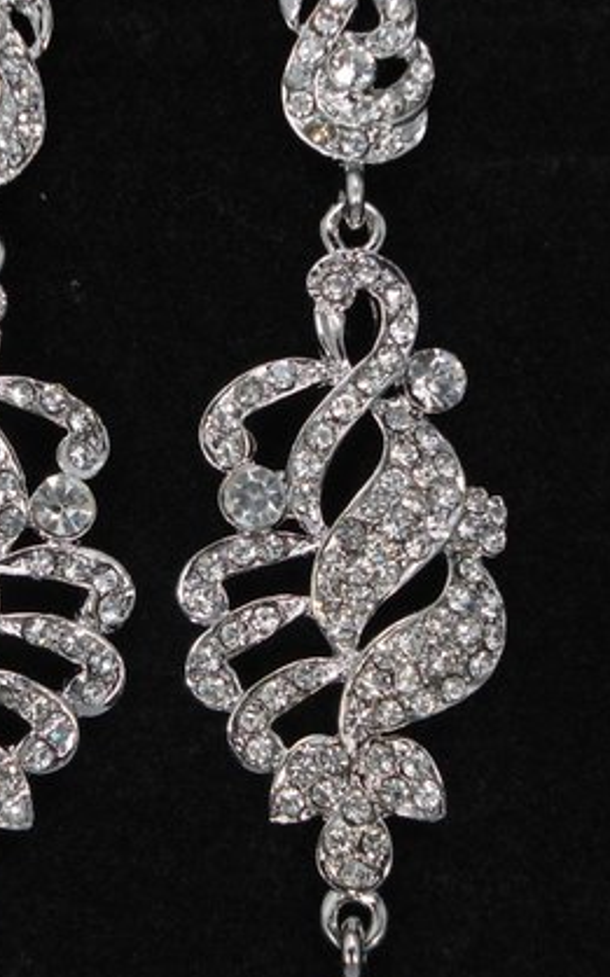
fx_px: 1597
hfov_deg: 21.4
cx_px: 152
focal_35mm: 60
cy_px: 601
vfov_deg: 33.9
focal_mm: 6.7
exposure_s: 1/60
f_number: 3.2
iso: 80
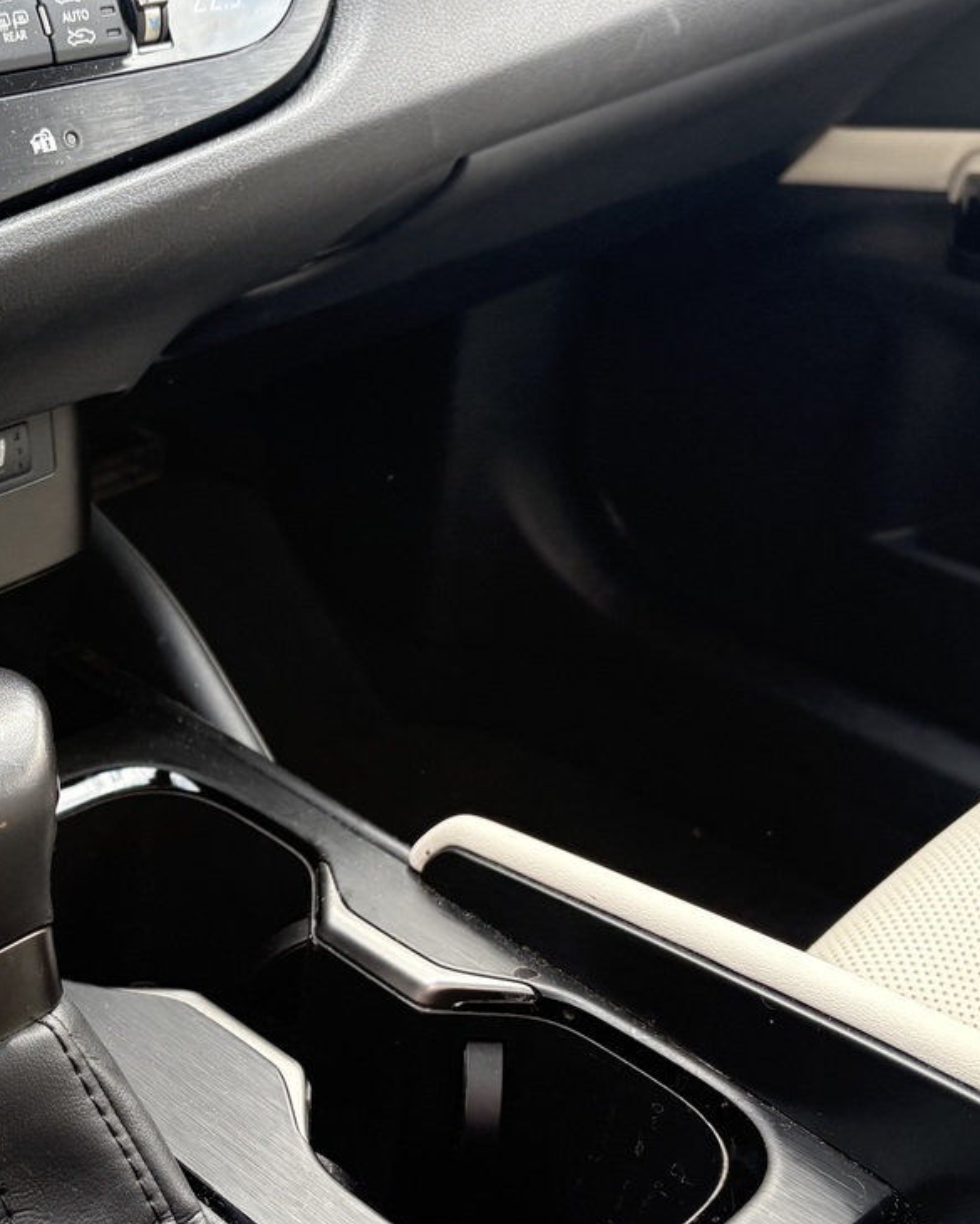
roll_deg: +0.1
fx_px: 1812
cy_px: 673
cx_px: 154
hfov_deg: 29.4
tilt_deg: -29.1
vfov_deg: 37.3
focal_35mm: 50
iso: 125
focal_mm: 5.96
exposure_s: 1/152
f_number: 1.6
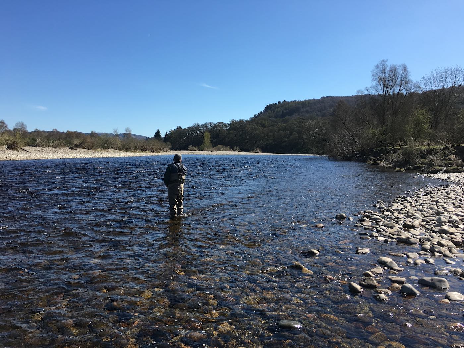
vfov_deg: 48.2
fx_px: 389
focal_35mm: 29
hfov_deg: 61.7
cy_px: 174
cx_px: 232
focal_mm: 4.15
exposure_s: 1/1399
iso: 25
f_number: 2.2
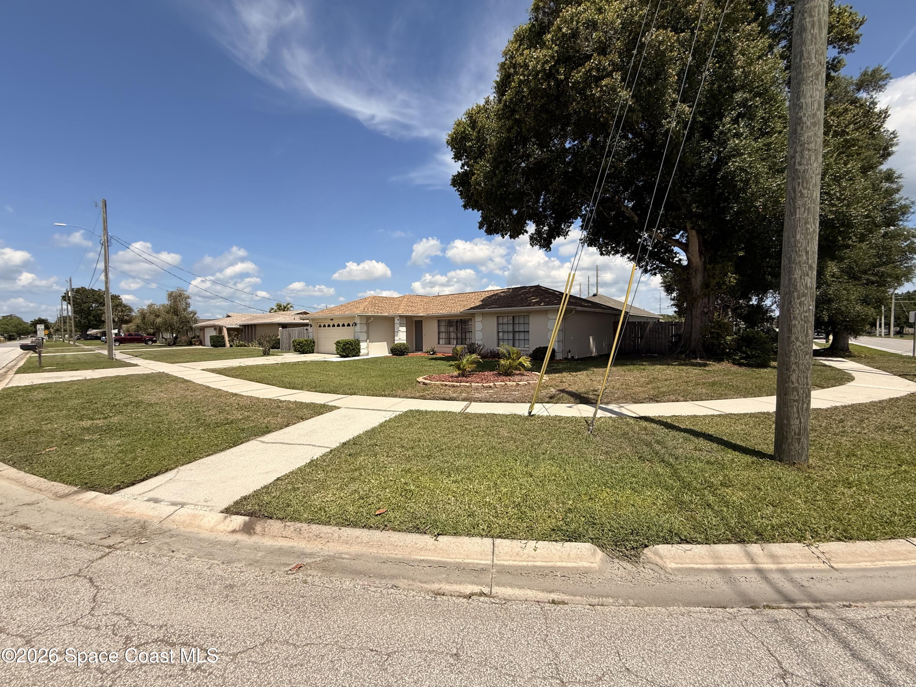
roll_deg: -0.4
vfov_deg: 85.7
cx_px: 458
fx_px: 370
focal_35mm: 14
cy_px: 344
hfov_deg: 102.1
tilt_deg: -1.4
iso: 50
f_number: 2.2
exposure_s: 1/3289
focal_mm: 2.22
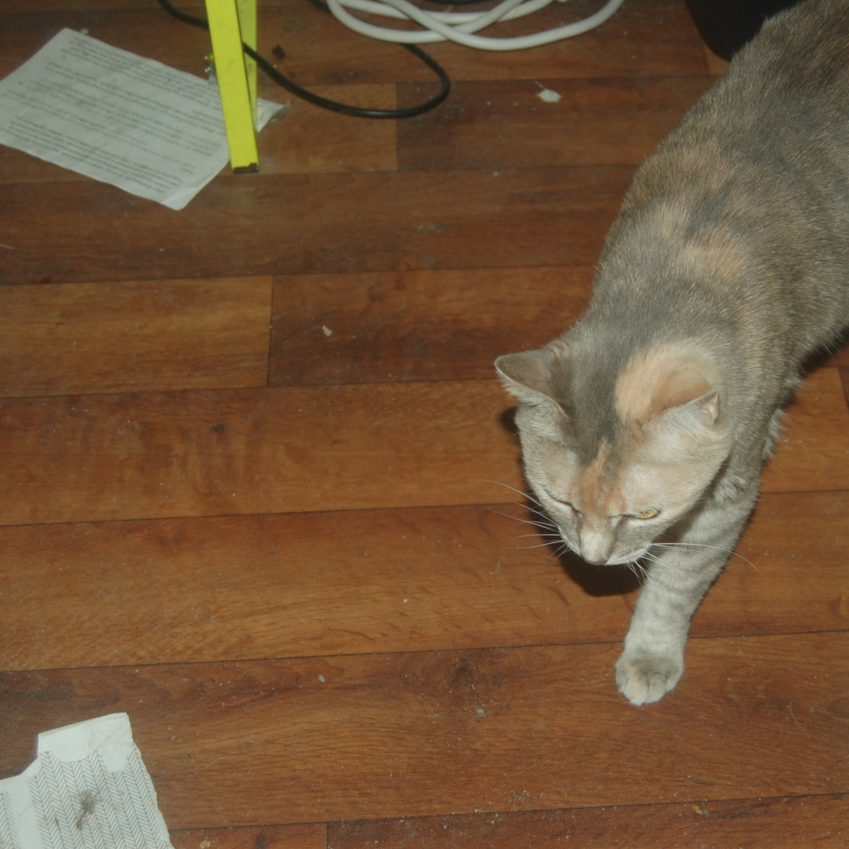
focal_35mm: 62
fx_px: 1720
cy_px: 422
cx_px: 584
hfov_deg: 27.5
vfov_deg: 27.7
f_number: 4.5
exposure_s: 1/60
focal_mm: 32
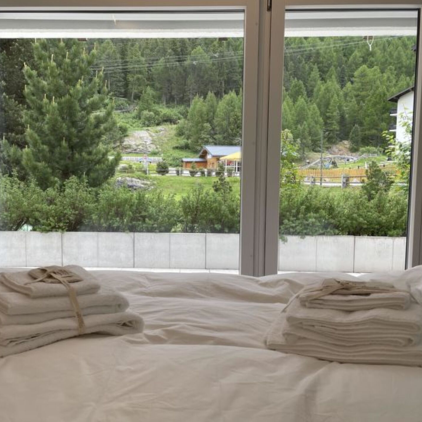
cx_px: 182
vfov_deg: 52.5
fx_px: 428
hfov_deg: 52.4
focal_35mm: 31
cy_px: 209
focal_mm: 4.2
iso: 32
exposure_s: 1/304
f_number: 1.6
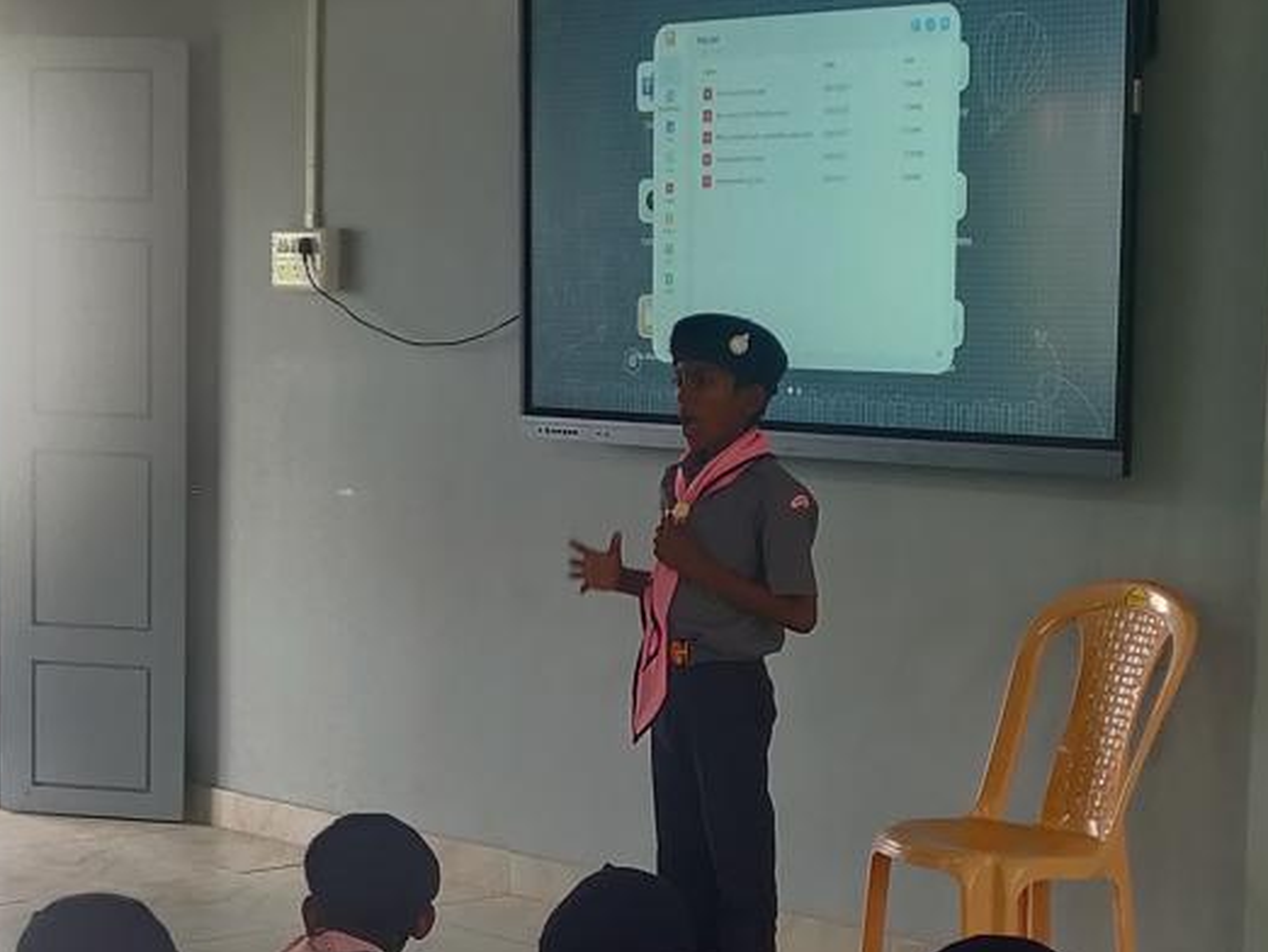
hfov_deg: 38.9
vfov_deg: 29.4
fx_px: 1796
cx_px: 678
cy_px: 656
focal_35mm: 49
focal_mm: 4.25
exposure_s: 1/50
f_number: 1.7
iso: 400
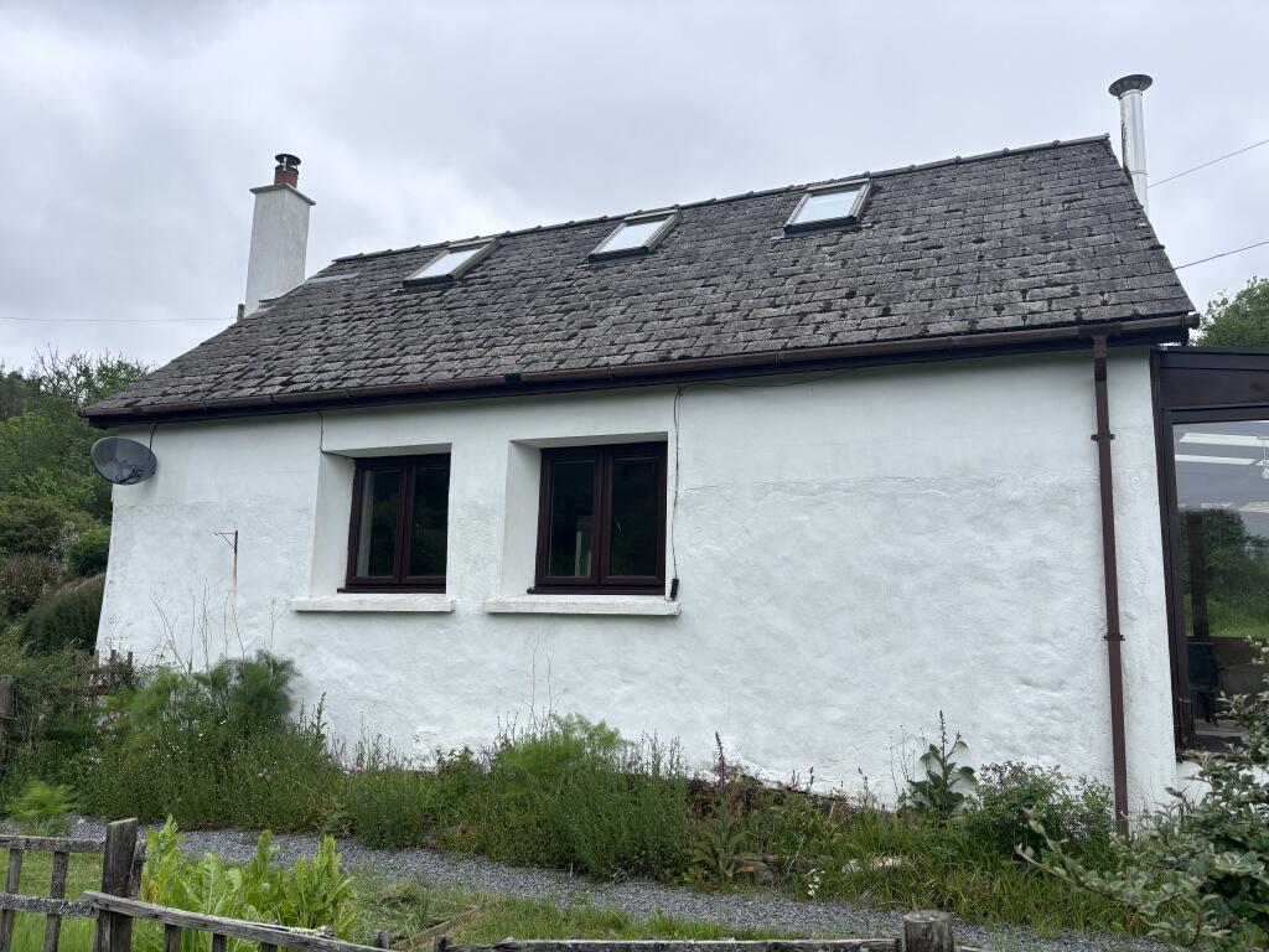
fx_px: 953
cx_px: 634
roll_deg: -1.8
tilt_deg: +8.7
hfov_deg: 67.3
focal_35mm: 26
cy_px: 476
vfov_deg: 53.1
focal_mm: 5.96
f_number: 1.6
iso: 50
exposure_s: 1/2710
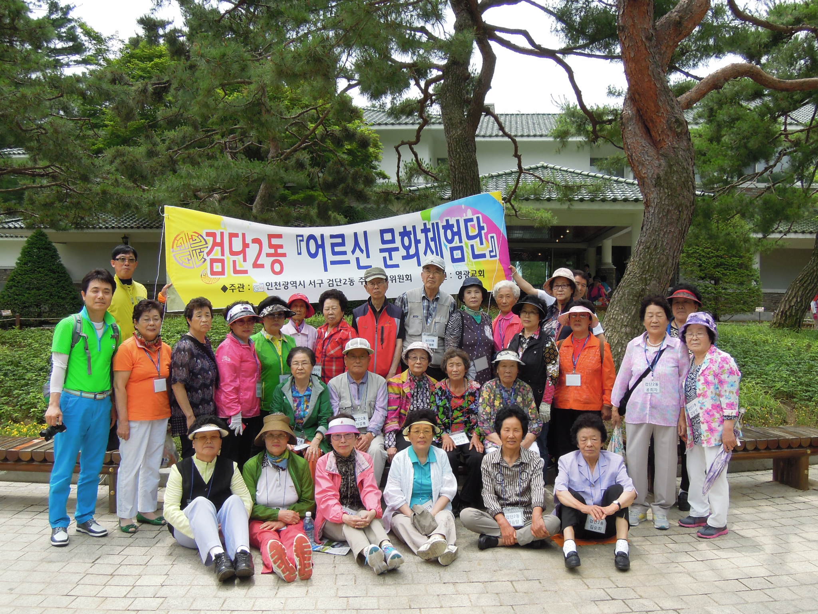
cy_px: 307
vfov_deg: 40.7
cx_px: 409
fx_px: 827
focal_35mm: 35
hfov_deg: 52.6
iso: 160
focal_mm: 6.3
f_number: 3.2
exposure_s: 1/1000
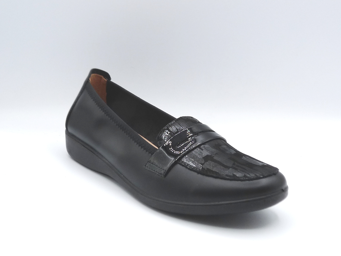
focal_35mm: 49
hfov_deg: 38.9
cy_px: 128
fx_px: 483
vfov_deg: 29.7
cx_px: 170
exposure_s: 1/200
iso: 100
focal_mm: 4.8
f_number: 4.5
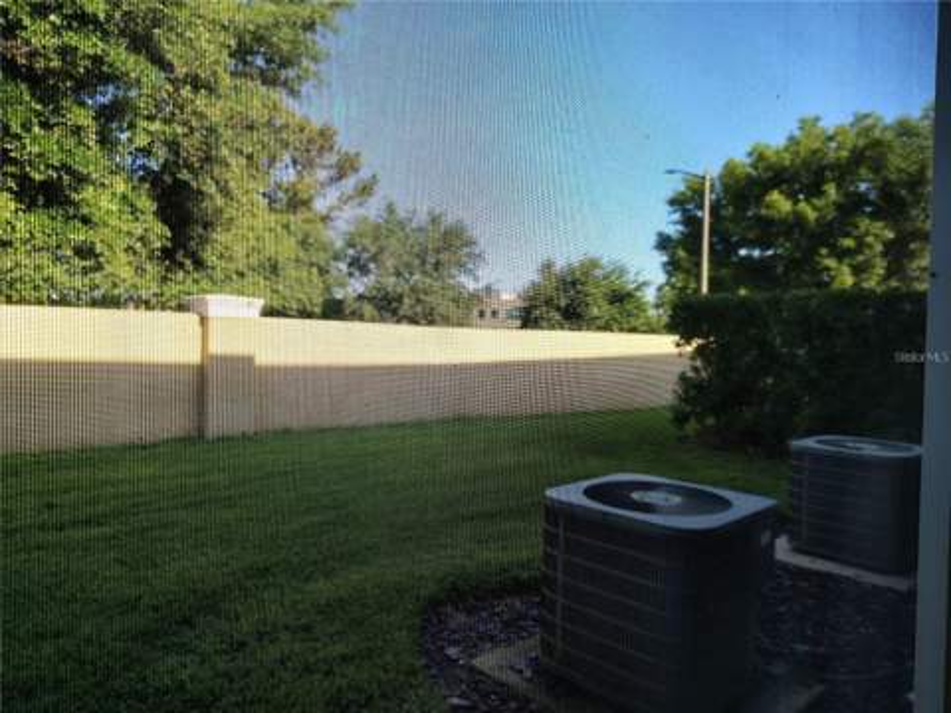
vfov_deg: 56.8
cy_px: 356
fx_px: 659
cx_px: 476
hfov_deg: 71.6
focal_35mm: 24
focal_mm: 5.56
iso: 100
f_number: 1.8
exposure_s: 1/329
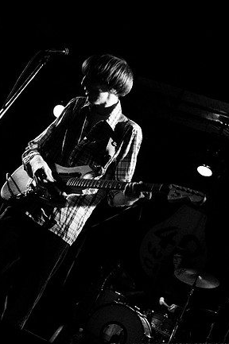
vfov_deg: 36.6
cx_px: 115
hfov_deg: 24.8
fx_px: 521
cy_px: 171
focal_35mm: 55
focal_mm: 35
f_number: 2.8
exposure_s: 1/40
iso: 1250
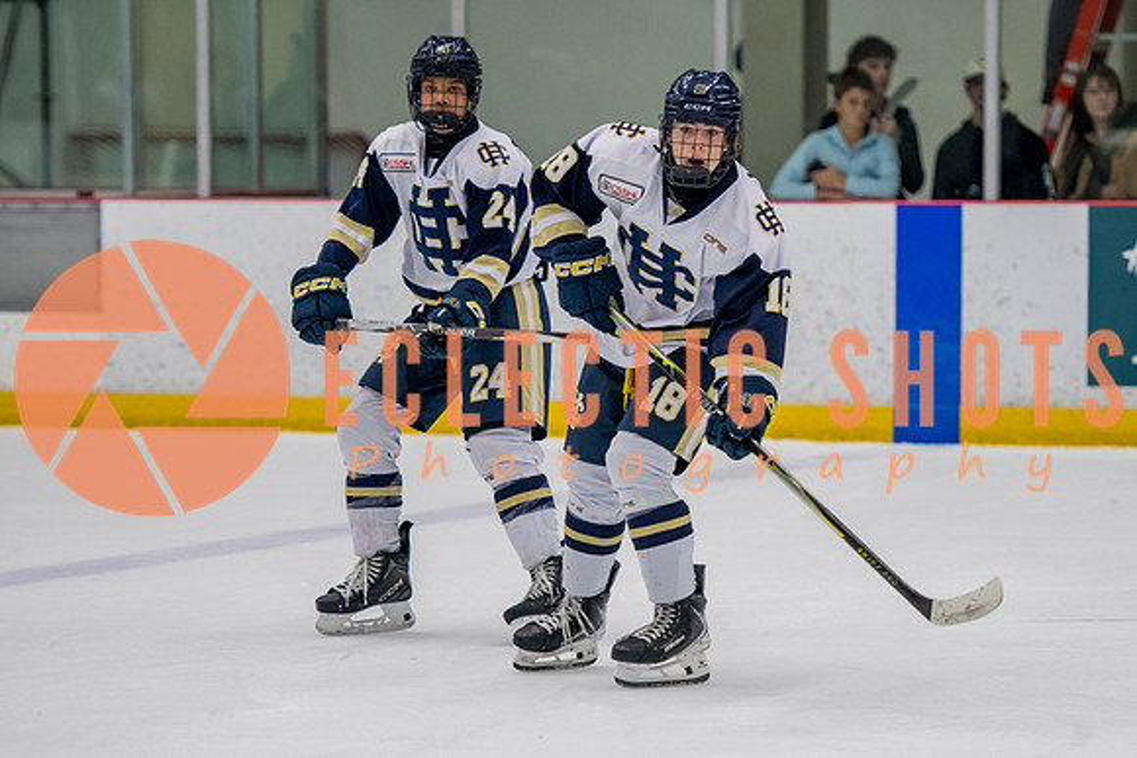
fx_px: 6678
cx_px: 709
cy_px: 429
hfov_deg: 9.7
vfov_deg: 6.5
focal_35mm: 211
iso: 2000
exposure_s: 1/640
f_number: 3.2
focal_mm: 135
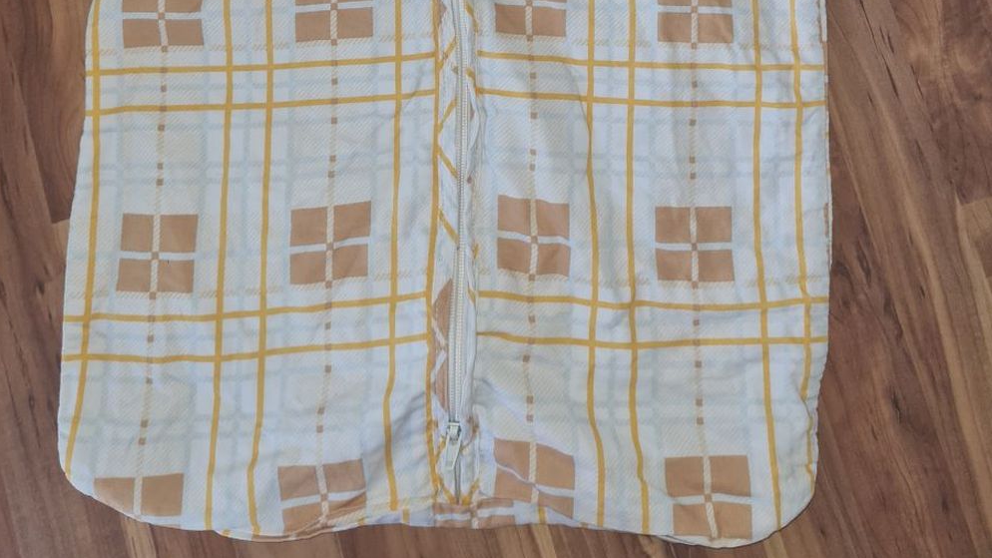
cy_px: -90
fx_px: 999
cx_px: 495
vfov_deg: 27.8
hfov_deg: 52.8
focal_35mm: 38
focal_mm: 5.4
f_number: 1.8
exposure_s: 1/100
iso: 200
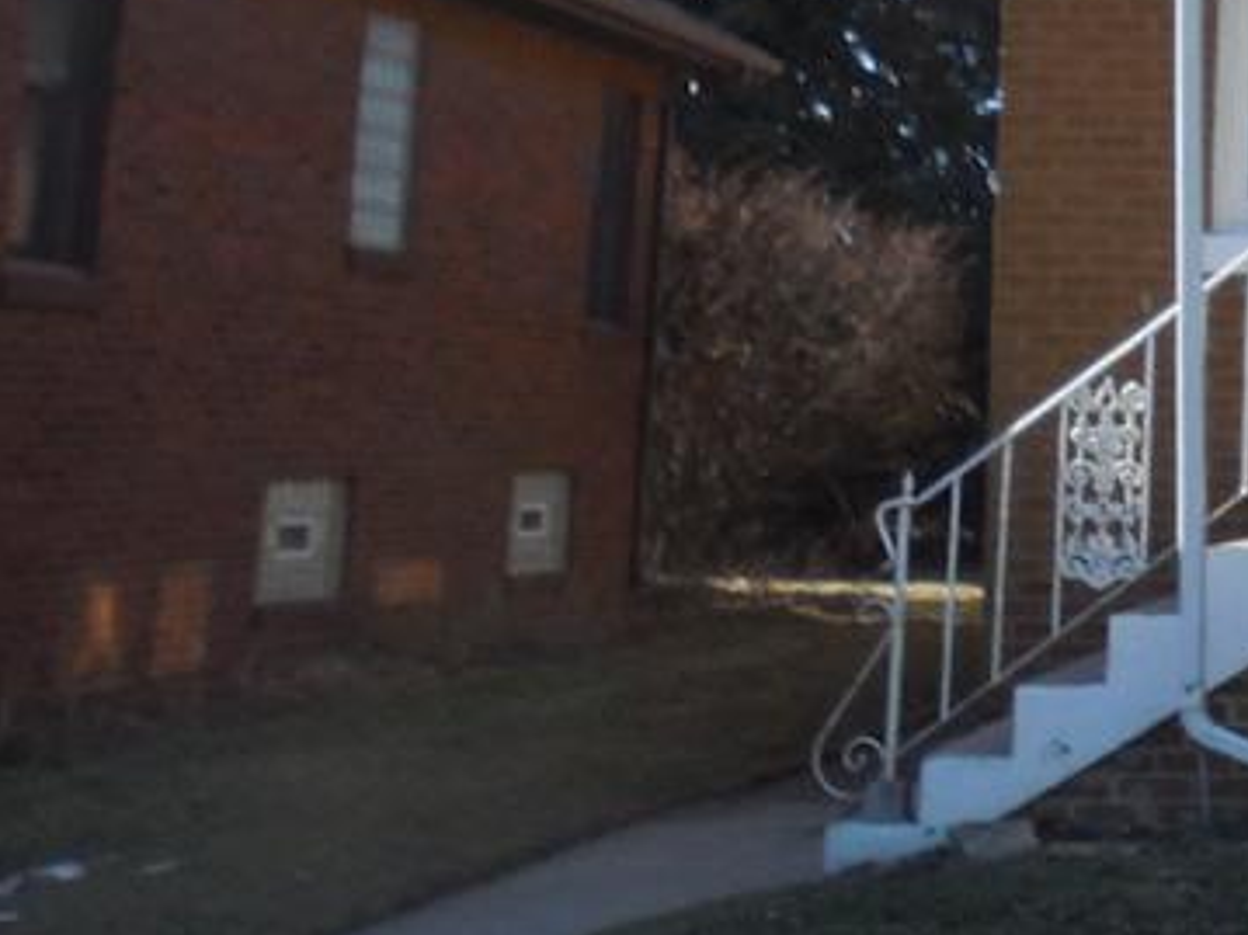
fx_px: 3136
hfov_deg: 19.7
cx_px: 1853
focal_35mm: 87
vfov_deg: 16.2
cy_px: -212
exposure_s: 1/640
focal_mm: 4.6
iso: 125
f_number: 3.5
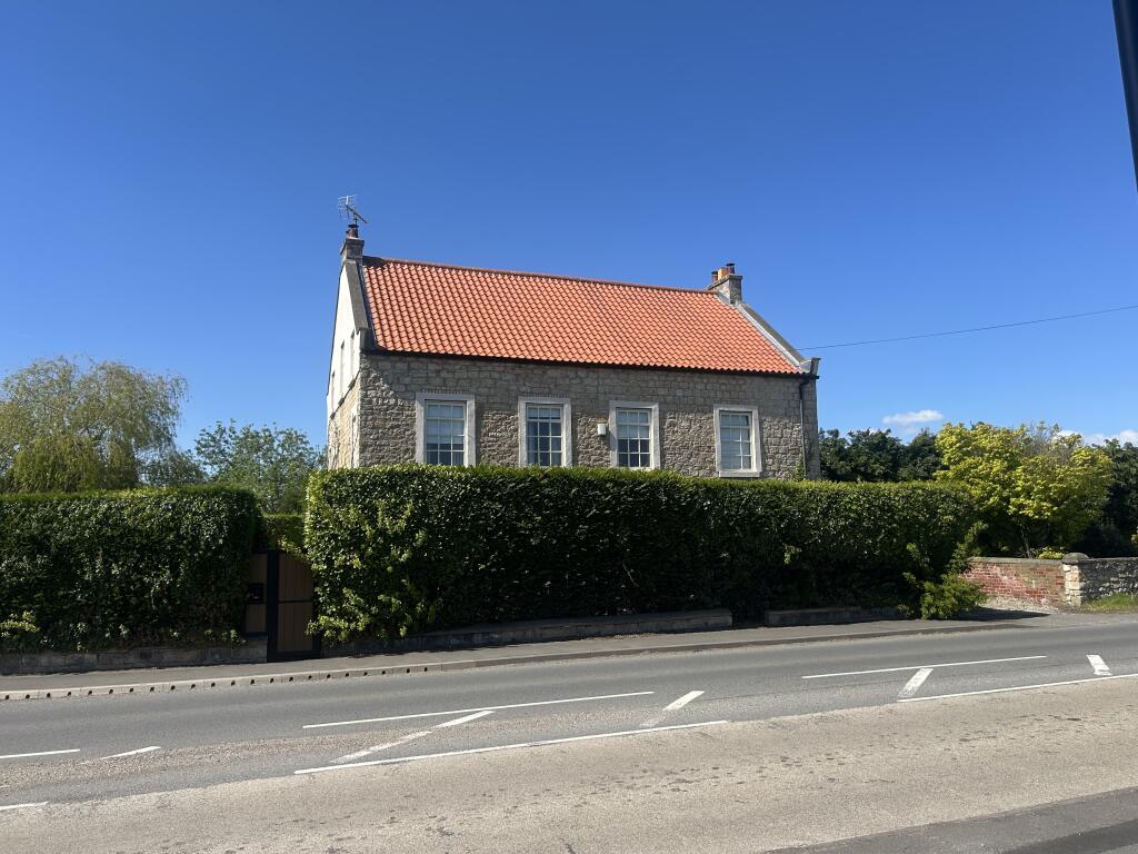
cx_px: 569
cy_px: 427
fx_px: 855
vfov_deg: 53.1
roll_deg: +1.5
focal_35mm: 26
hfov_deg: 67.3
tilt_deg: +8.6
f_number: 1.5
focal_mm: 5.7
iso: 50
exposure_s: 1/3831
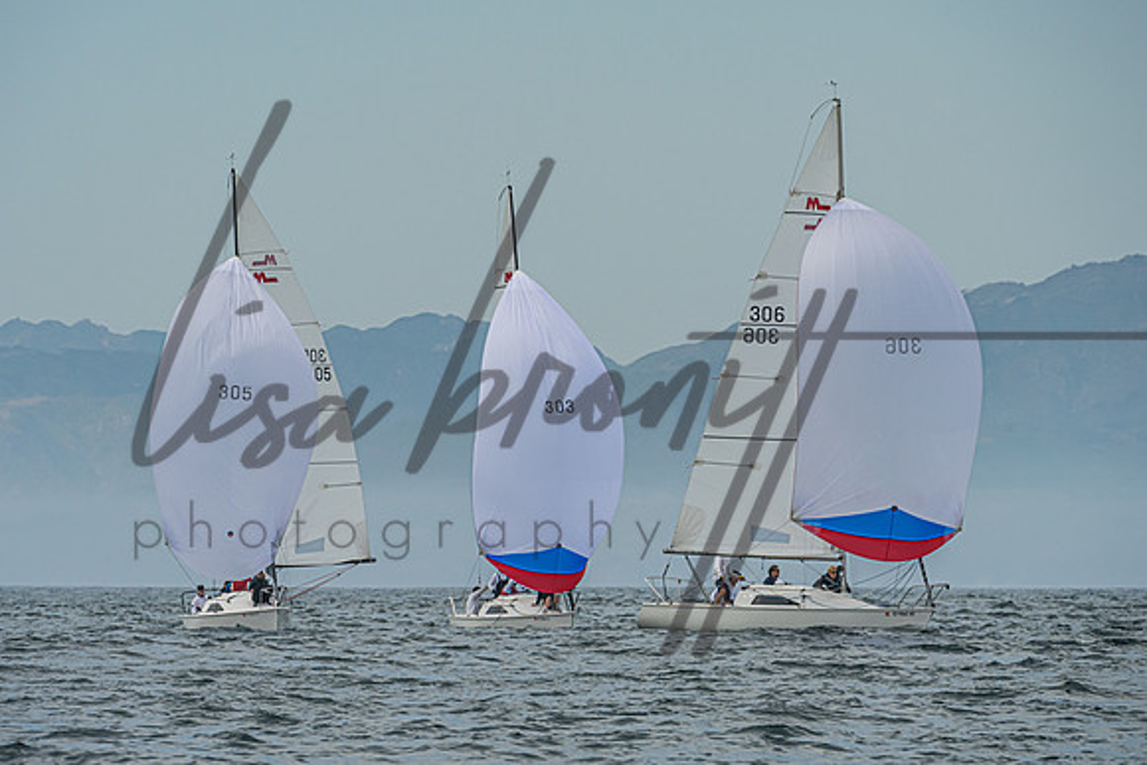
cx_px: 555
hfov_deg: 6.3
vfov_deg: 4.2
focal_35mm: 329
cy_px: 419
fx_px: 10474
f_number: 8
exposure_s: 1/2000
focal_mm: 240
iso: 320
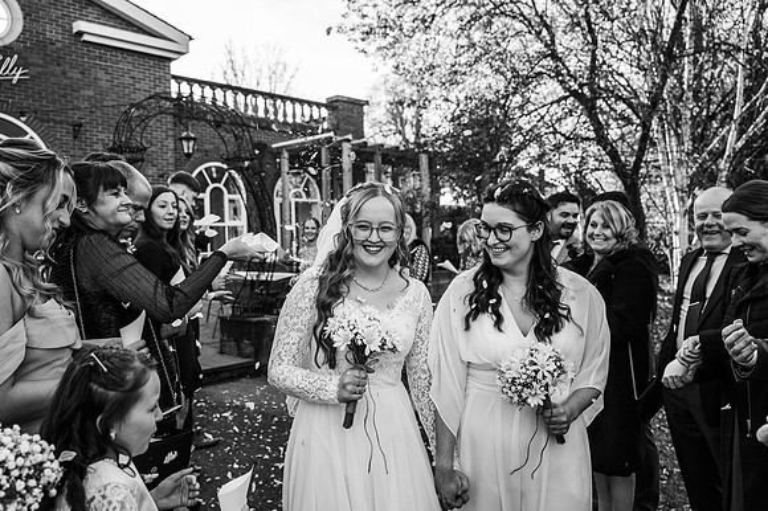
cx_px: 384
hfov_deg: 62.0
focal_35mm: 30
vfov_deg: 43.6
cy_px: 256
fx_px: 640
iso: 360
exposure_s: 1/640
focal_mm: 30
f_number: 4
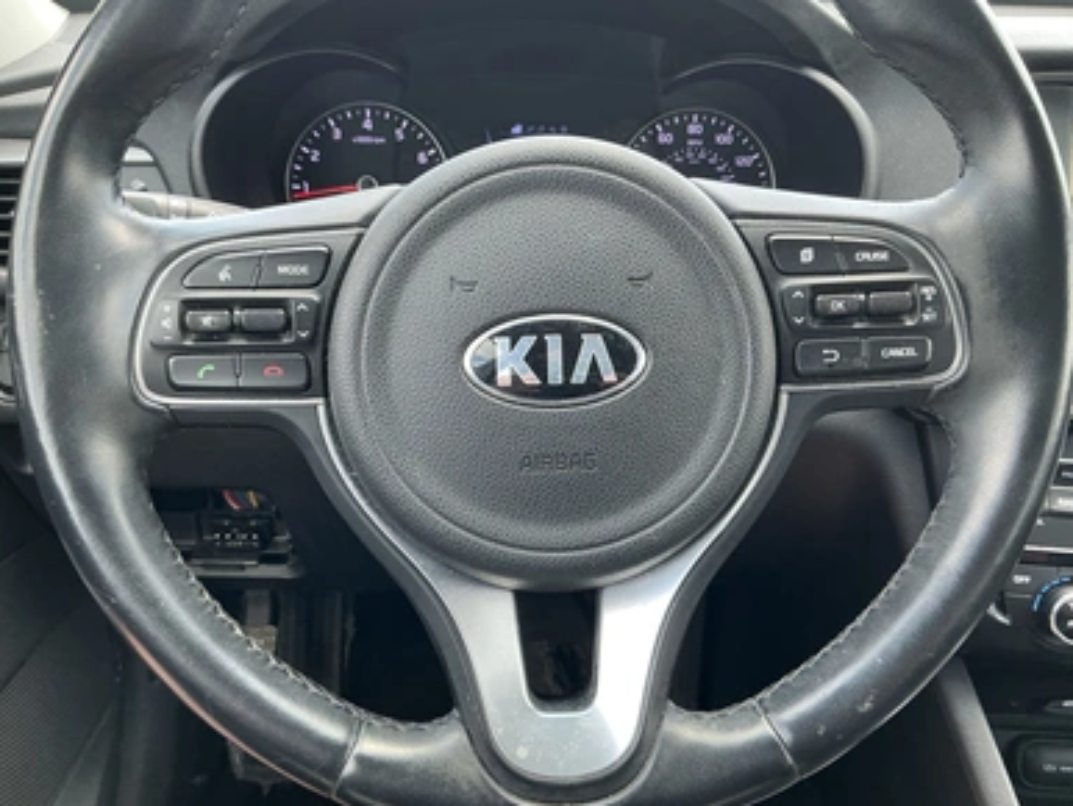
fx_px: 899
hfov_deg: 61.6
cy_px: 403
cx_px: 536
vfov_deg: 48.3
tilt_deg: -26.0
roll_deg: +0.0
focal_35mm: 29
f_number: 1.8
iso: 64
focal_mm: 3
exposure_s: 1/108
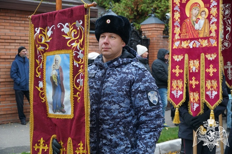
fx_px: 425
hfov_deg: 30.5
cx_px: 116
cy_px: 77
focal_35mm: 66
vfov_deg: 20.6
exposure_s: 1/160
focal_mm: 44
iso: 800
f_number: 5
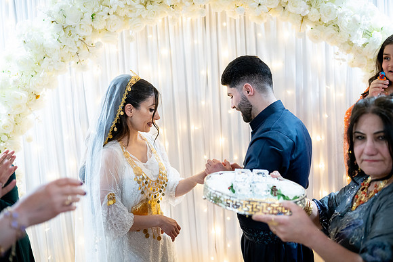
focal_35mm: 35
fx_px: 382
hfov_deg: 54.4
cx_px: 196
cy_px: 131
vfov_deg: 37.9
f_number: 2
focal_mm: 35
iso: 3200
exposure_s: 1/160
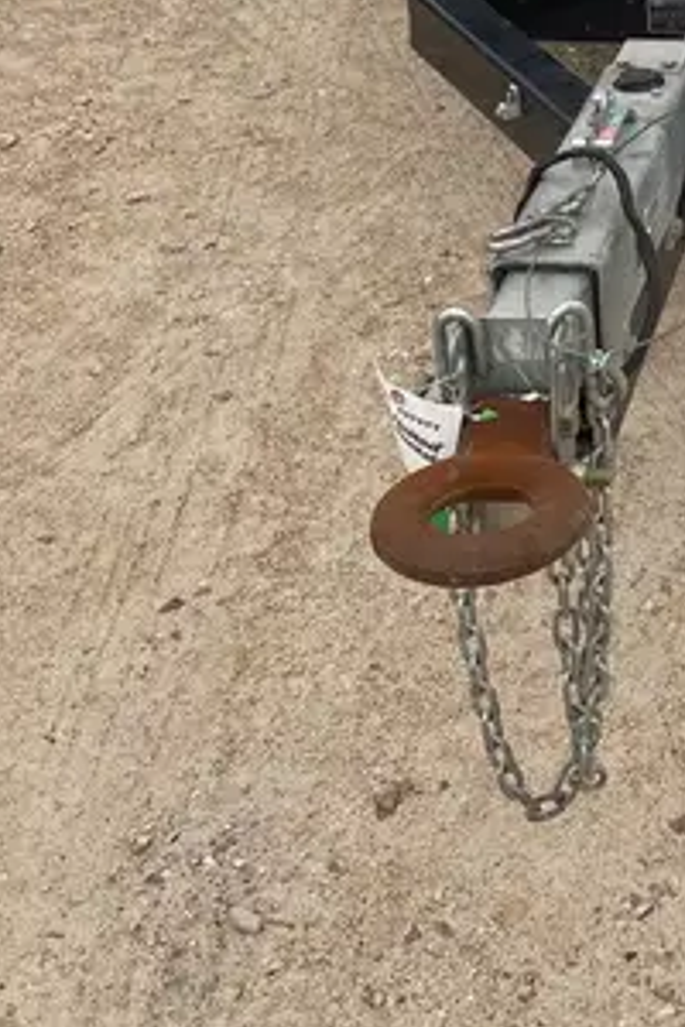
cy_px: -43
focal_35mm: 66
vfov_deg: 28.3
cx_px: 867
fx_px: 1884
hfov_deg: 19.2
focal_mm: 4.25
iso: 32
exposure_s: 1/549
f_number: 1.8
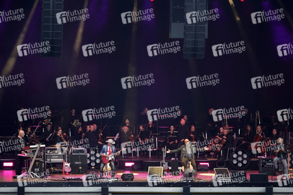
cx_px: 146
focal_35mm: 200
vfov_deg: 6.9
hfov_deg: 10.3
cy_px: 98
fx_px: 1627
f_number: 5.6
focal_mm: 200
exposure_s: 1/400
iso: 2500
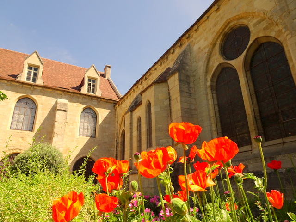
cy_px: 111
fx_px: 205
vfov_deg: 56.8
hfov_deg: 71.6
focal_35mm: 24
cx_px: 148
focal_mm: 4.1
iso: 80
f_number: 3.5
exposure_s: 1/640
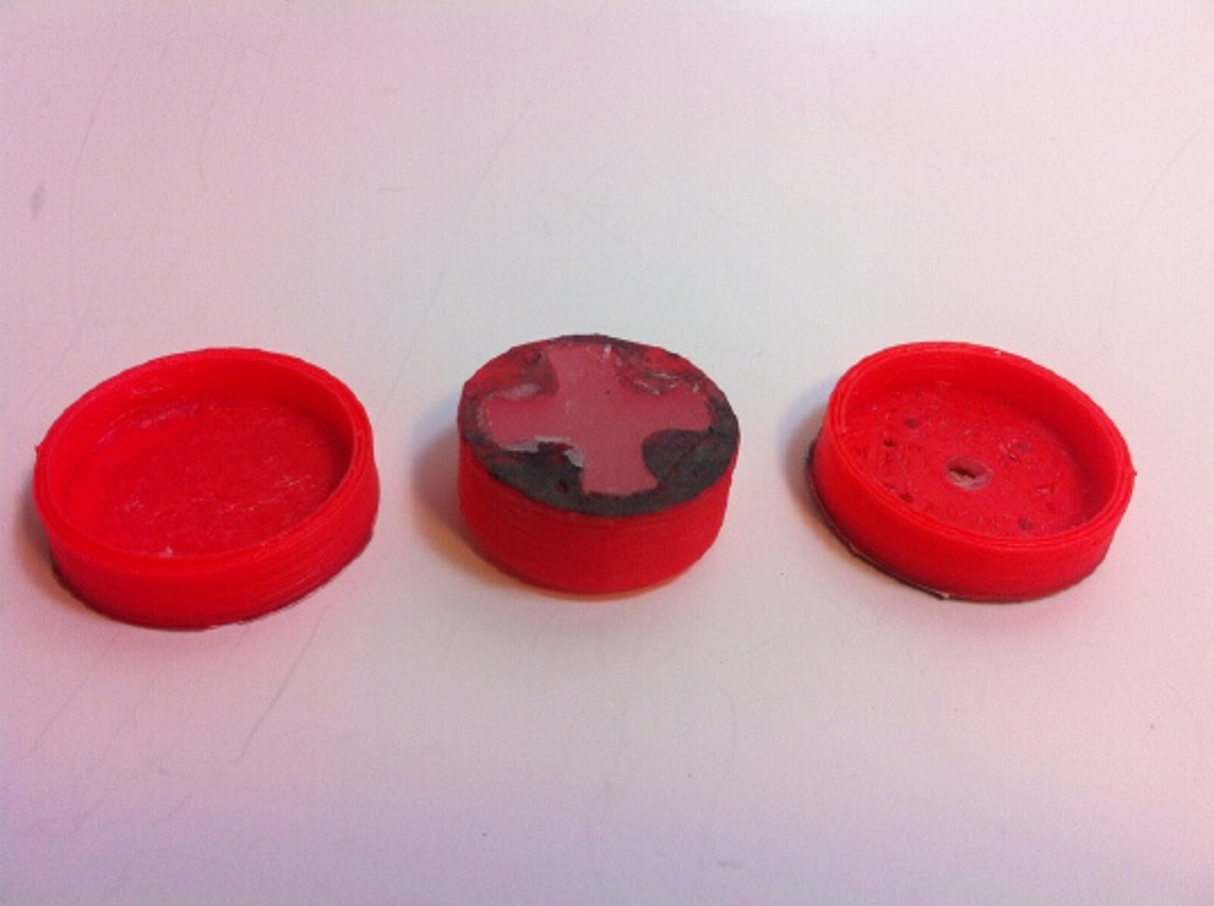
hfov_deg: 52.7
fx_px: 1225
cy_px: 453
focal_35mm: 35
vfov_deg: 40.6
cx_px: 607
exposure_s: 1/120
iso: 125
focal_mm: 3.85
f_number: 2.8
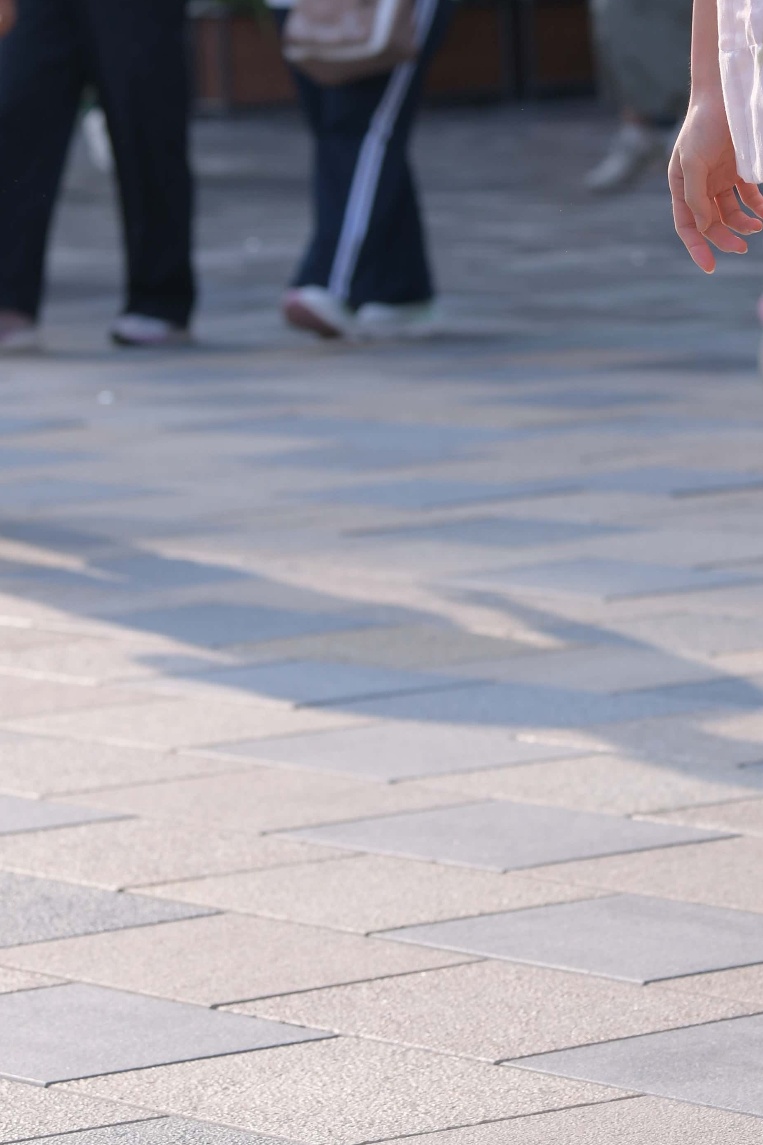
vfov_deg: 9.2
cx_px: 821
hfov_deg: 6.1
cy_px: 54
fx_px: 7090
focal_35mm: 223
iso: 180
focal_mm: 75
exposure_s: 1/640
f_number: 4
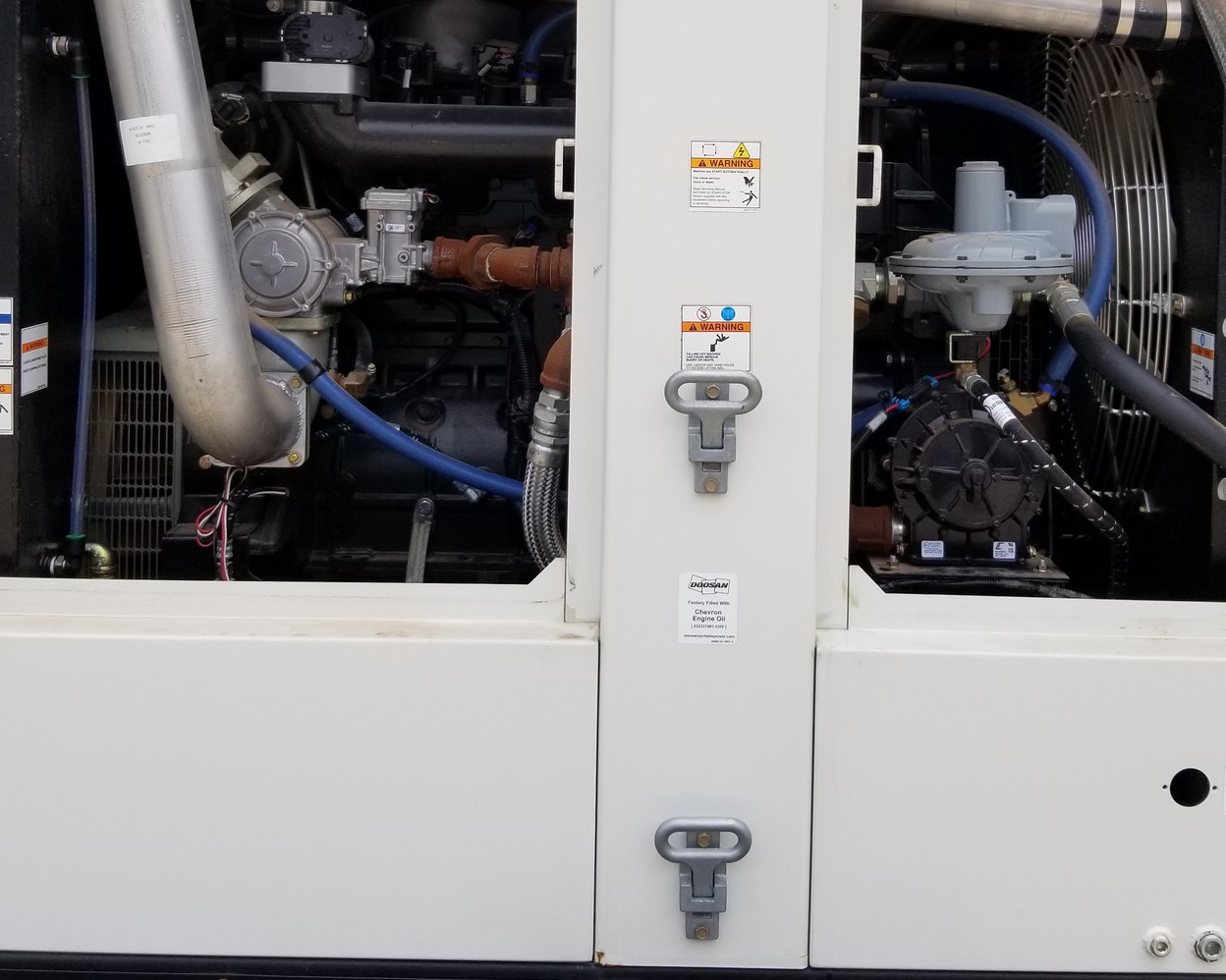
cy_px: 253
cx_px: 686
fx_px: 1487
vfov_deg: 35.7
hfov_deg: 44.7
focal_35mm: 41
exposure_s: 1/1736
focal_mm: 4.25
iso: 50
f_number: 1.7
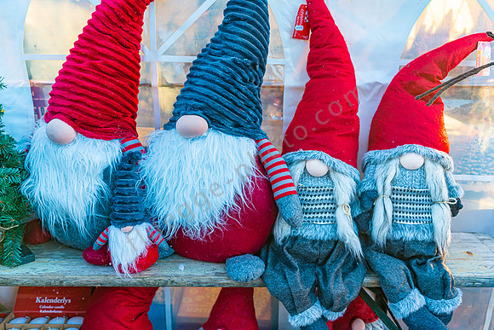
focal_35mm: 32
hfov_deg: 58.7
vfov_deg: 41.1
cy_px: 165
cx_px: 247
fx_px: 439
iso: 125
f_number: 2.8
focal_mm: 32
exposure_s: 1/160
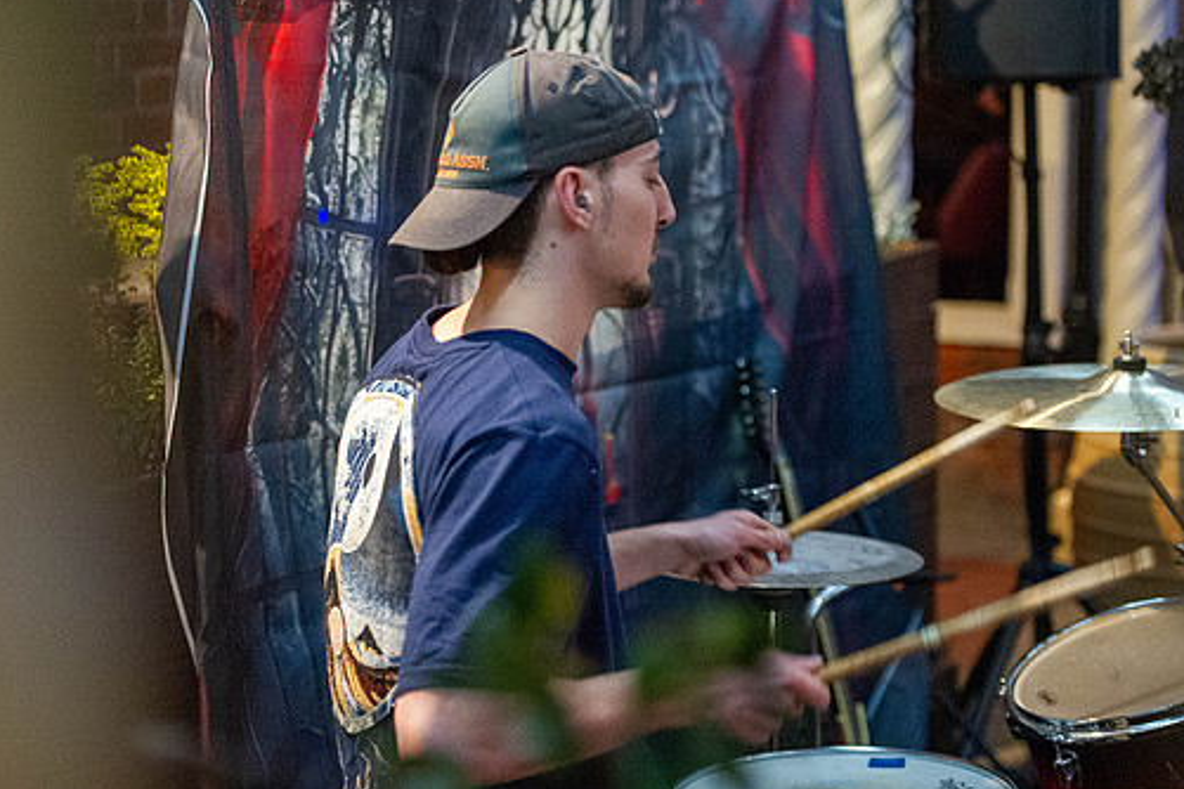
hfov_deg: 25.1
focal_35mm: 81
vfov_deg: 16.9
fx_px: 2664
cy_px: 404
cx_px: 551
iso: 12800
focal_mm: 70
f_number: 2.8
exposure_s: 1/200
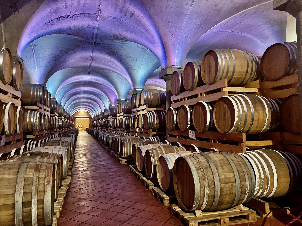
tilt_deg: +2.8
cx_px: 151
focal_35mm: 26
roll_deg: +0.7
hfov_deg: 67.3
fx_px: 227
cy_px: 113
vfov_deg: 53.1
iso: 500
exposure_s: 1/25
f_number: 1.5
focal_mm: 5.7
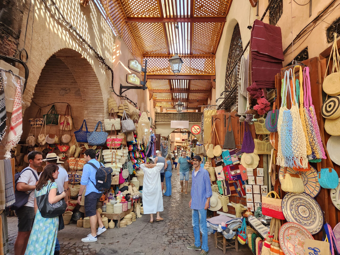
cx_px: 170
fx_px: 226
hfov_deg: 73.9
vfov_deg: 58.9
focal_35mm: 23
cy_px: 128
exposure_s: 1/180
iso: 160
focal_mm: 5.4
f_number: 1.8
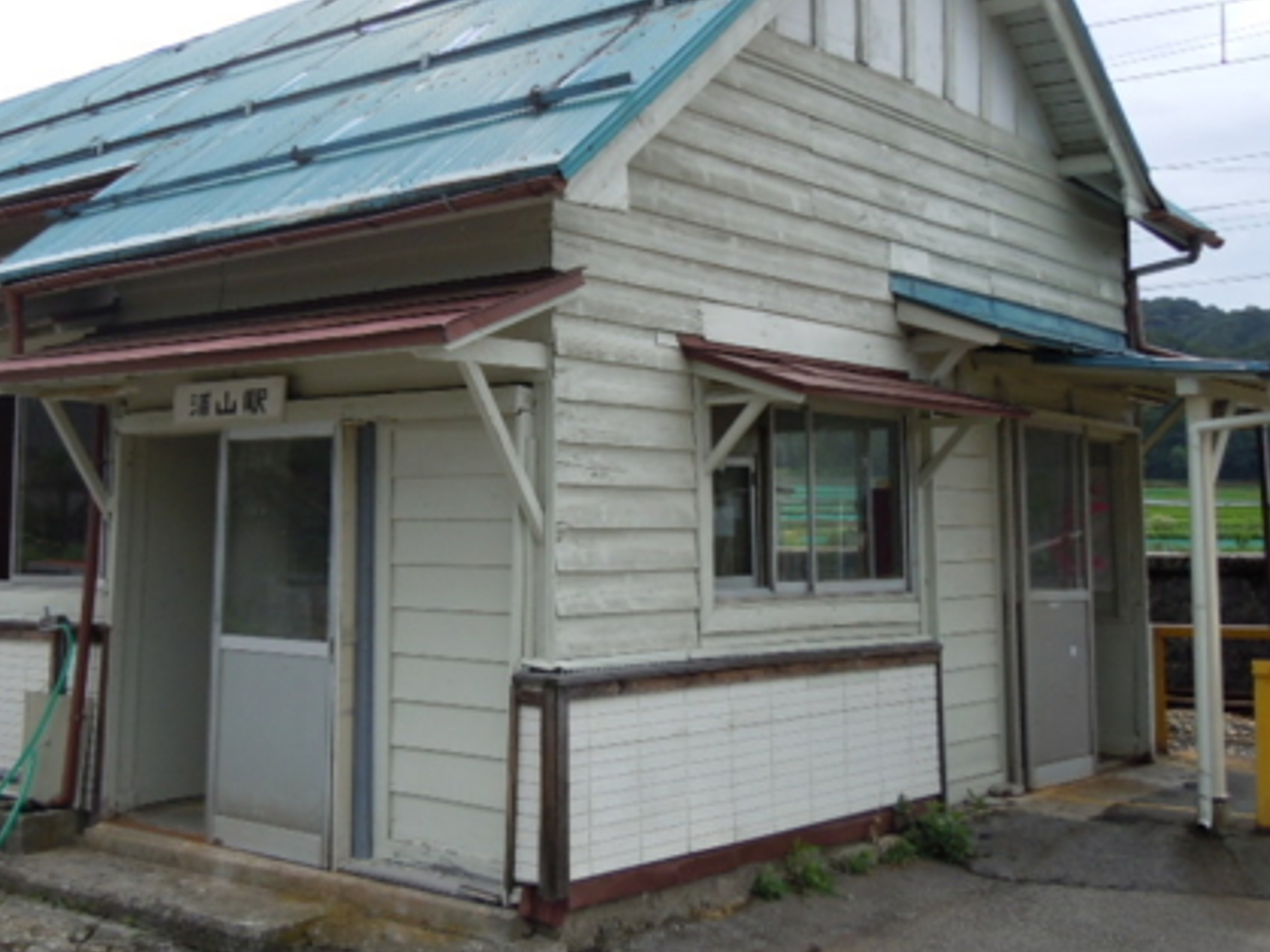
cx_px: 518
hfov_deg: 43.7
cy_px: 355
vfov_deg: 33.4
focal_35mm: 43
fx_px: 1577
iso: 100
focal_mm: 5.4
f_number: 3.5
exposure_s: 1/1000
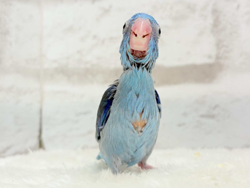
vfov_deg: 28.0
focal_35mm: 52
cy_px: 94
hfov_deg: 36.8
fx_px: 376
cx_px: 125
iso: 32
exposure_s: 1/50
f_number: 1.6
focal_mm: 5.96
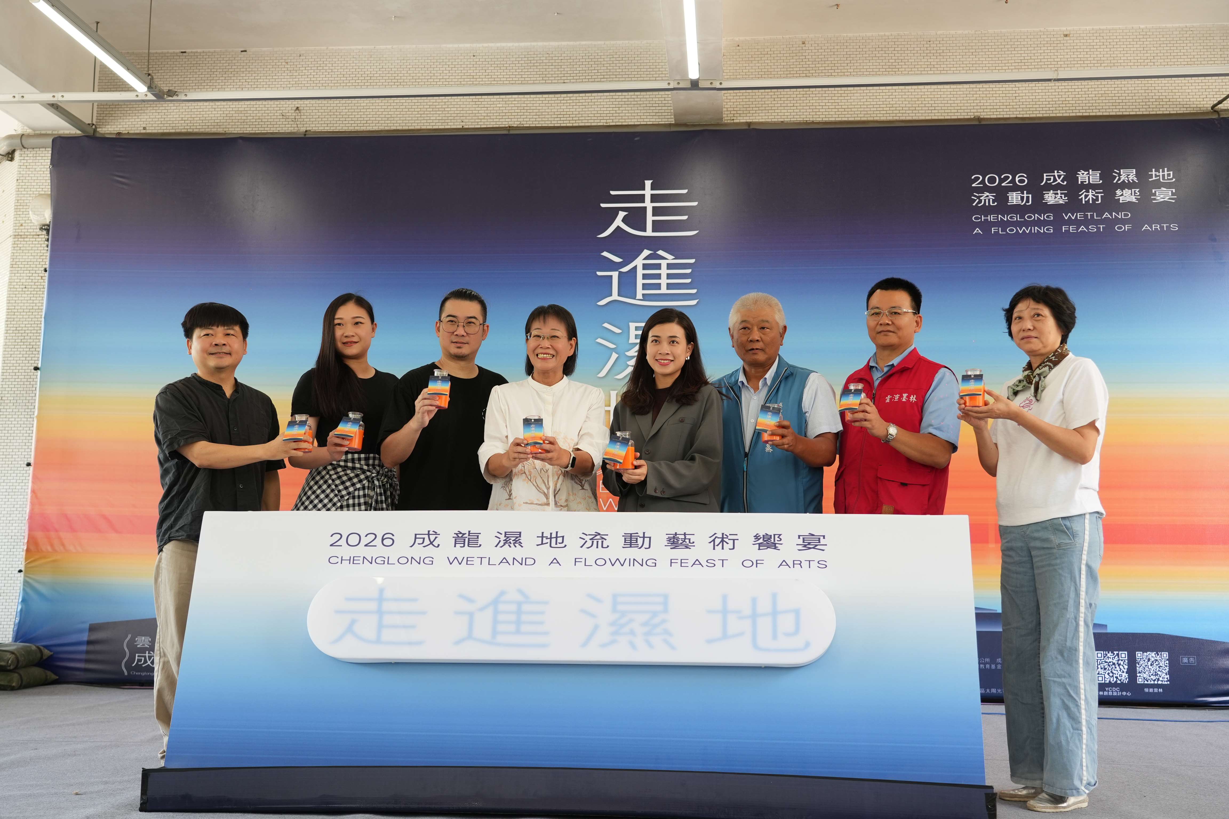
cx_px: 614
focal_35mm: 36
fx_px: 1229
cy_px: 410
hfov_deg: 53.1
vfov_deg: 36.9
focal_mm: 36
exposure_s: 1/125
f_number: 4.5
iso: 400
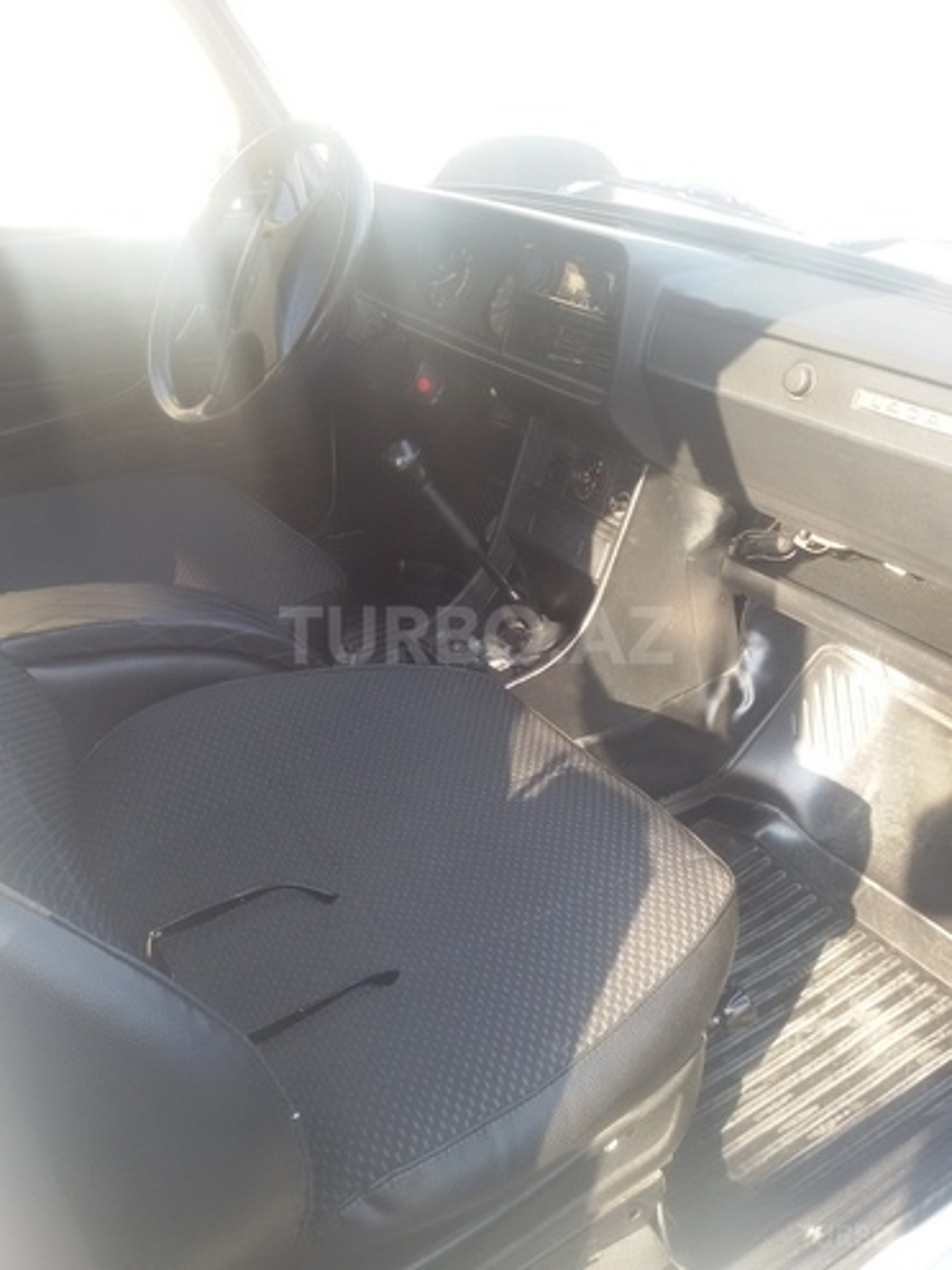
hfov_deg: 45.4
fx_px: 1137
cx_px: 476
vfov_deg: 58.4
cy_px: 635
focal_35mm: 31
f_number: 2.4
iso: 50
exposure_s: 1/50
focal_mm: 2.93
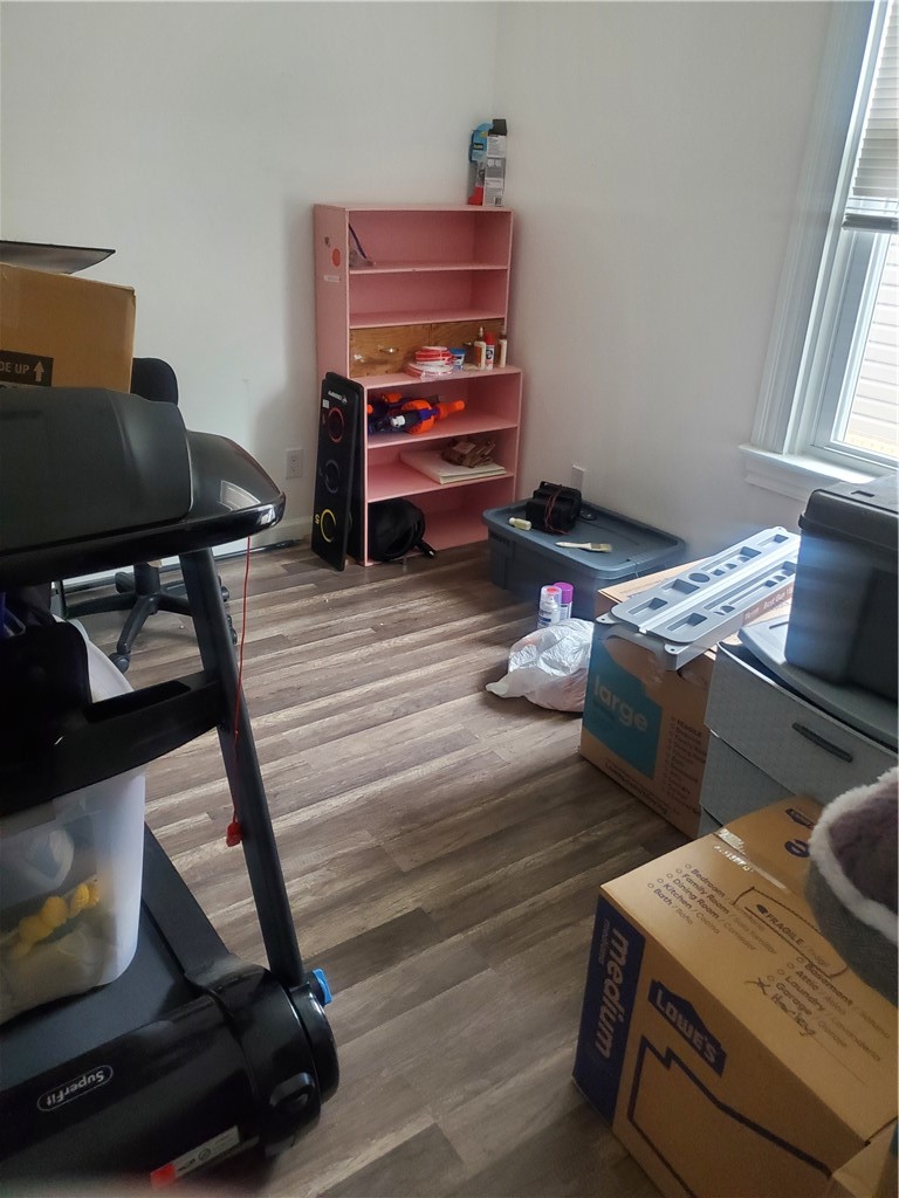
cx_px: 450
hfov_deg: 53.1
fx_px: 900
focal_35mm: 26
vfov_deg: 67.3
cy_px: 599
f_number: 1.5
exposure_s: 1/50
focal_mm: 4.3
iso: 400
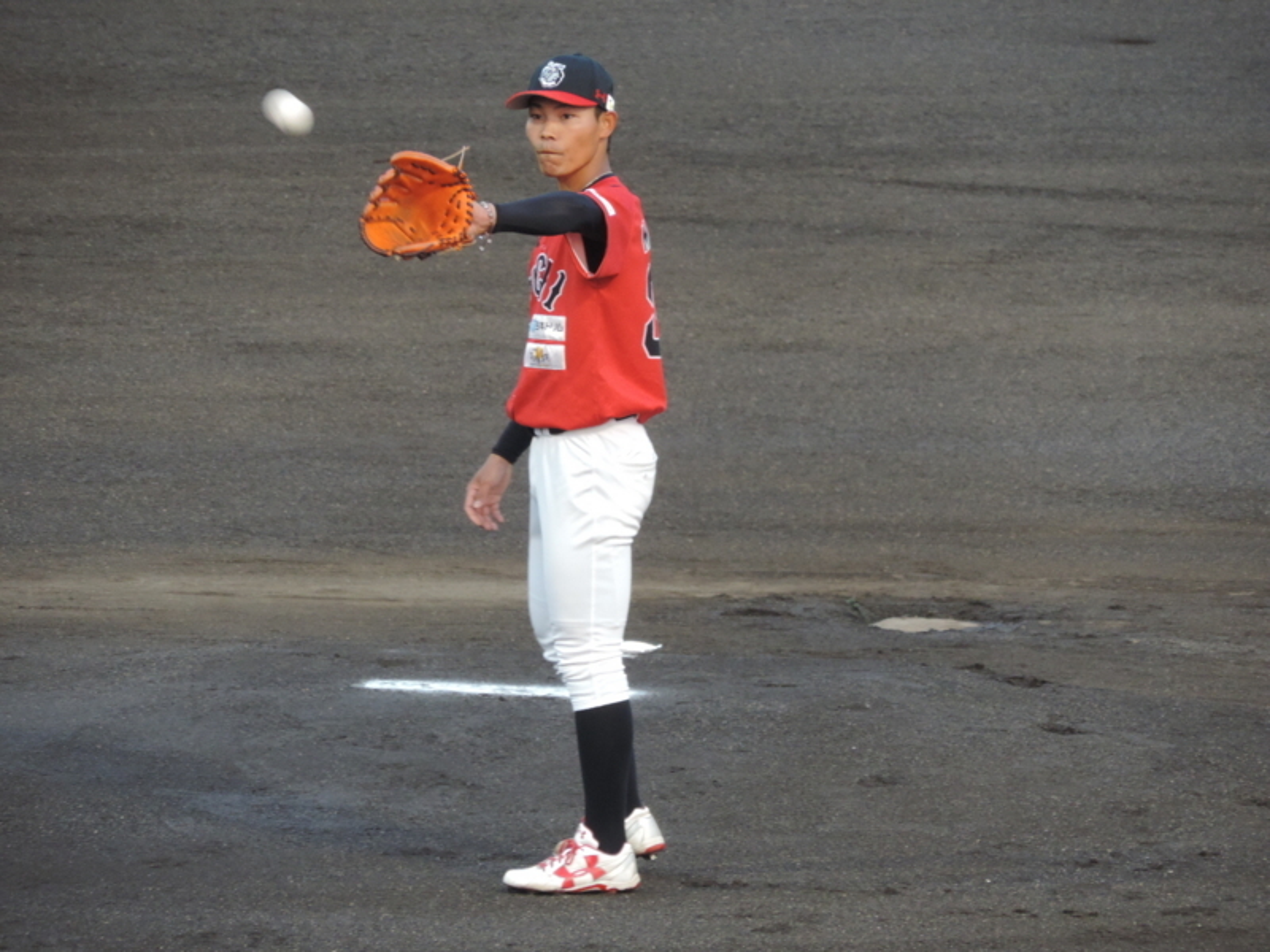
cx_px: 635
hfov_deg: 3.3
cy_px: 476
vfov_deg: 2.5
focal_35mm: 600
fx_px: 22013
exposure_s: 1/125
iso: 400
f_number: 4.9
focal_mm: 107
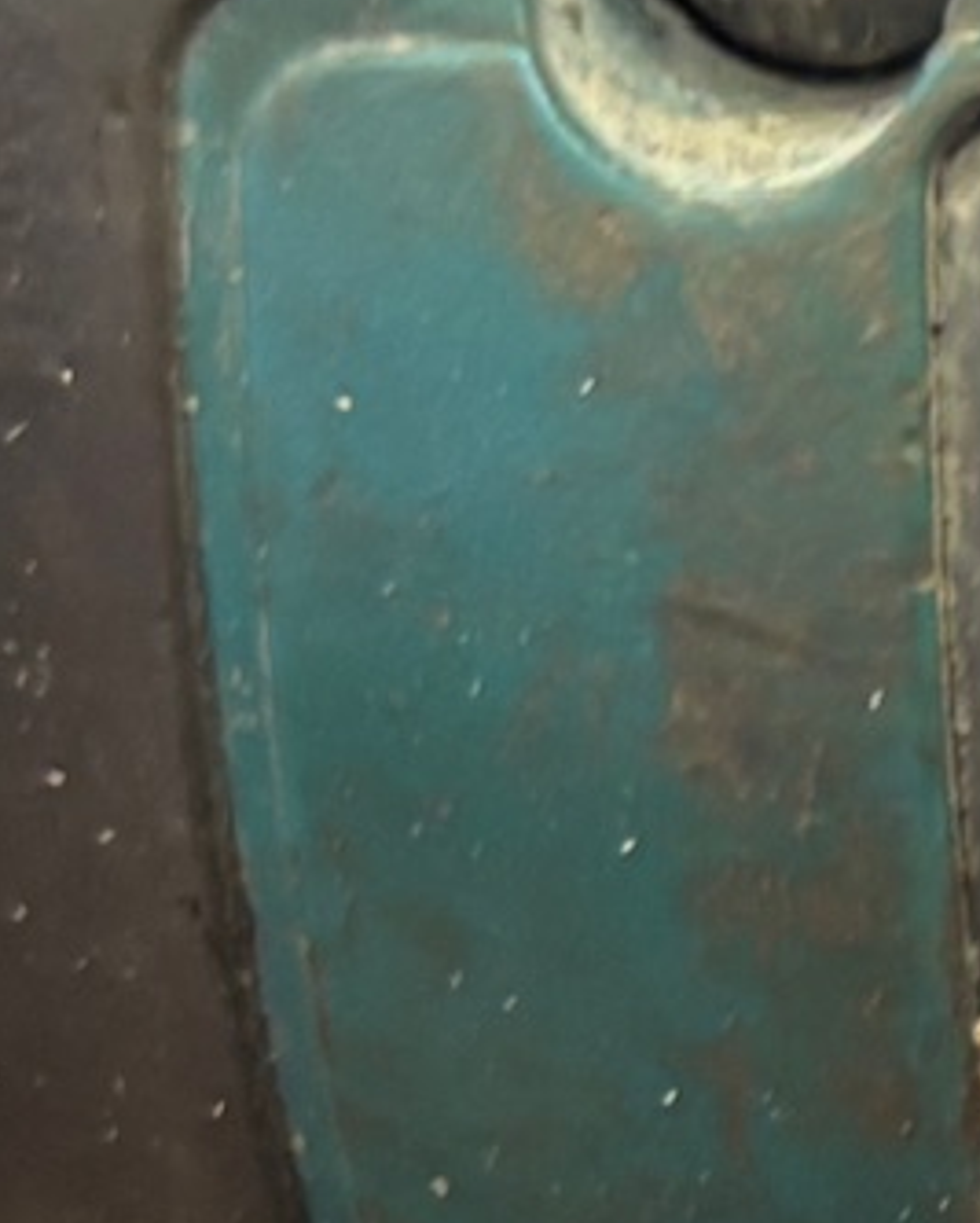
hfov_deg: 9.0
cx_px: 2327
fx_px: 5648
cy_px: 1175
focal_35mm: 156
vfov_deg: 12.2
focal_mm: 5.96
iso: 250
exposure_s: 1/50
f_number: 1.6
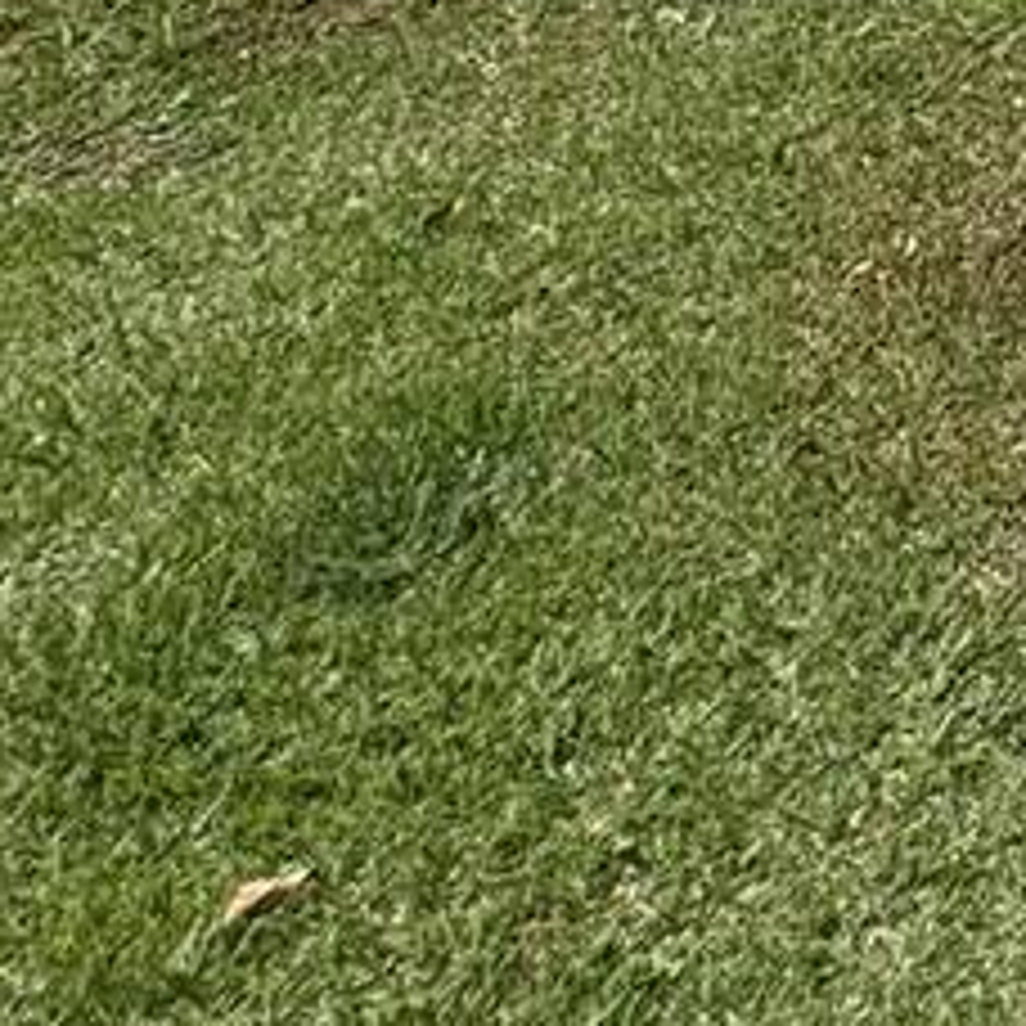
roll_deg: -2.6
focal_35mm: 78
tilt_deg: -0.9
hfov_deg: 13.7
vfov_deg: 15.4
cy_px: -1264
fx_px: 2616
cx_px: 2624
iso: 40
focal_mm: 2.22
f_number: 2.2
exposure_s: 1/2494
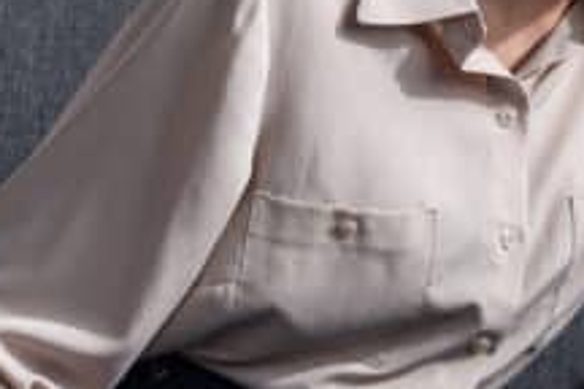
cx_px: -97
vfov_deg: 4.7
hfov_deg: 7.1
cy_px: 504
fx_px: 4688
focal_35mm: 289
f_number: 4
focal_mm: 52
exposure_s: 1/200
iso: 100
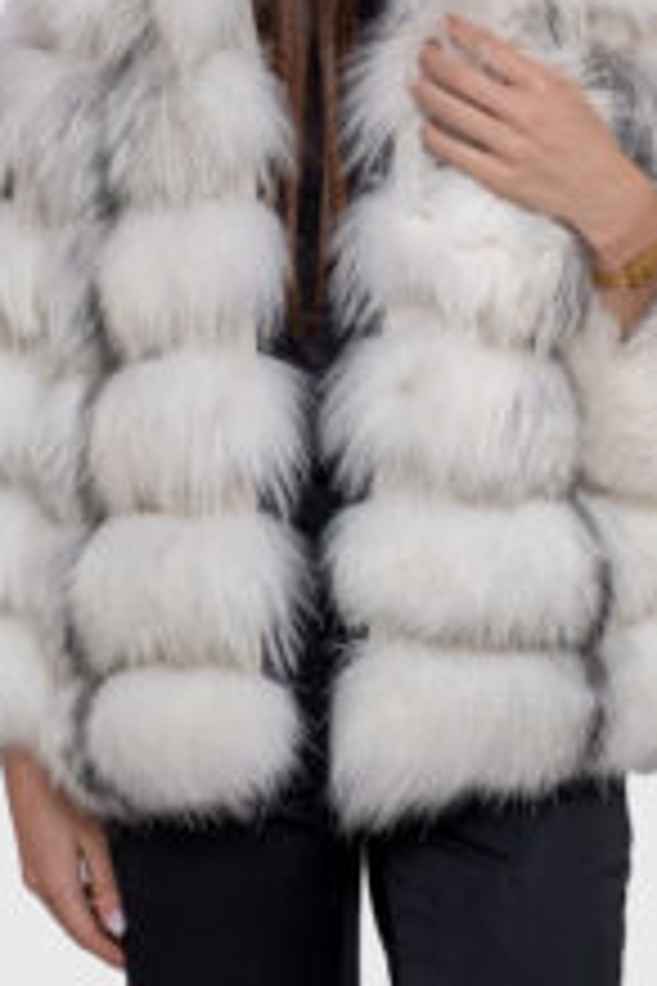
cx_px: 392
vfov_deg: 17.1
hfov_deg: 11.5
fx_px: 3257
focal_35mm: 119
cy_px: 198
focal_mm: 38.8
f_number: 3.6
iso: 160
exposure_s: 1/160
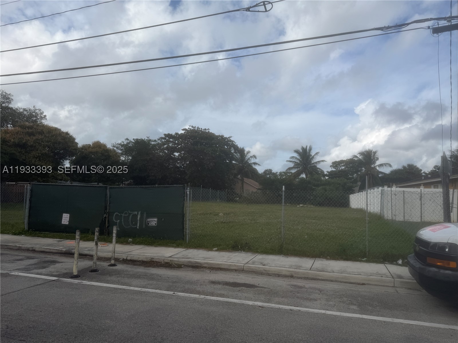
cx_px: 229
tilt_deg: +4.0
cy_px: 172
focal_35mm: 24
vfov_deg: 56.8
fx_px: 318
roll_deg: -2.3
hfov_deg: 71.6
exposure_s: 1/5714
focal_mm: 6.76
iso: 80
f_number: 1.78
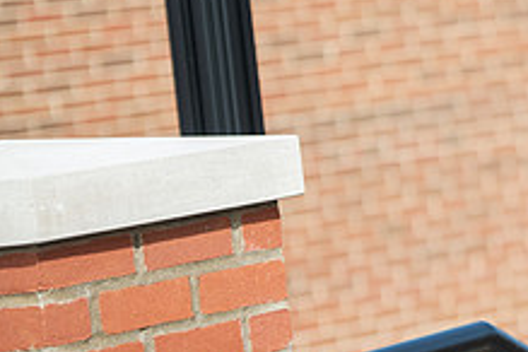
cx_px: 675
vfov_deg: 4.9
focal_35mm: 278
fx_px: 4077
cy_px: -52
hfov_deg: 7.3
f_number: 3.2
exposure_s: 1/1000
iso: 250
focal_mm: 105
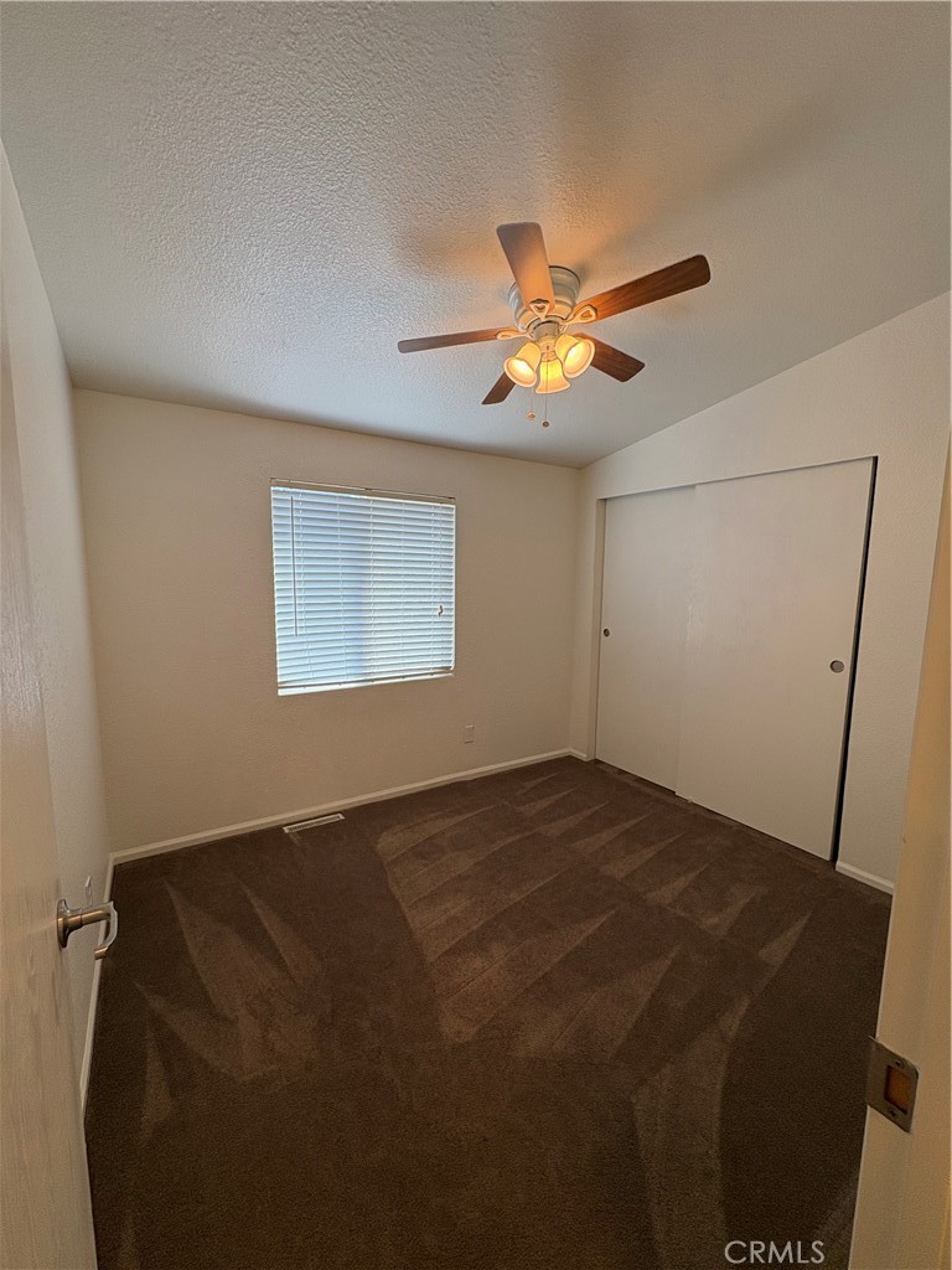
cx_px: 476
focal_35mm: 14
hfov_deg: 85.7
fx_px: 513
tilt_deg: -6.2
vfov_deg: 102.1
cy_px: 635
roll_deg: -1.3
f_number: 2.2
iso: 80
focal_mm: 2.22
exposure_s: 1/120
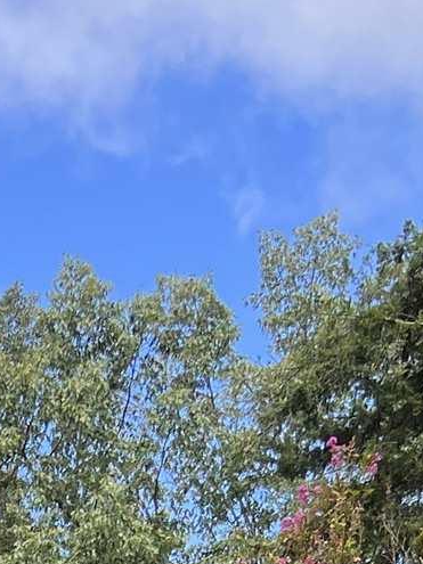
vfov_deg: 13.1
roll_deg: +2.8
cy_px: 1274
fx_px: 1972
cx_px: -249
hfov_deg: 11.6
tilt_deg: -0.1
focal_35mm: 121
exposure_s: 1/552
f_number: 1.5
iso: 50
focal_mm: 5.7
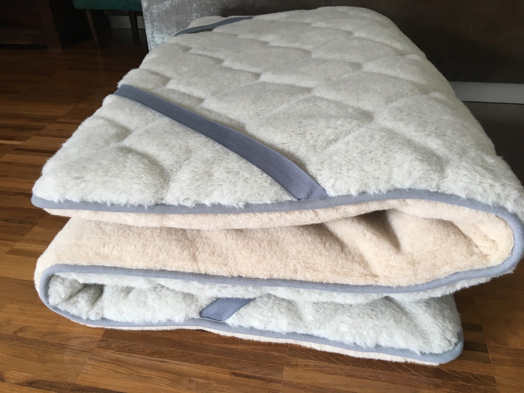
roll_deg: +1.0
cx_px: 262
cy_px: 196
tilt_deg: -32.8
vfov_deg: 48.2
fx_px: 439
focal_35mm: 29
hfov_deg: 61.7
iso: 64
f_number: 2.2
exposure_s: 1/33
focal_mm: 4.15
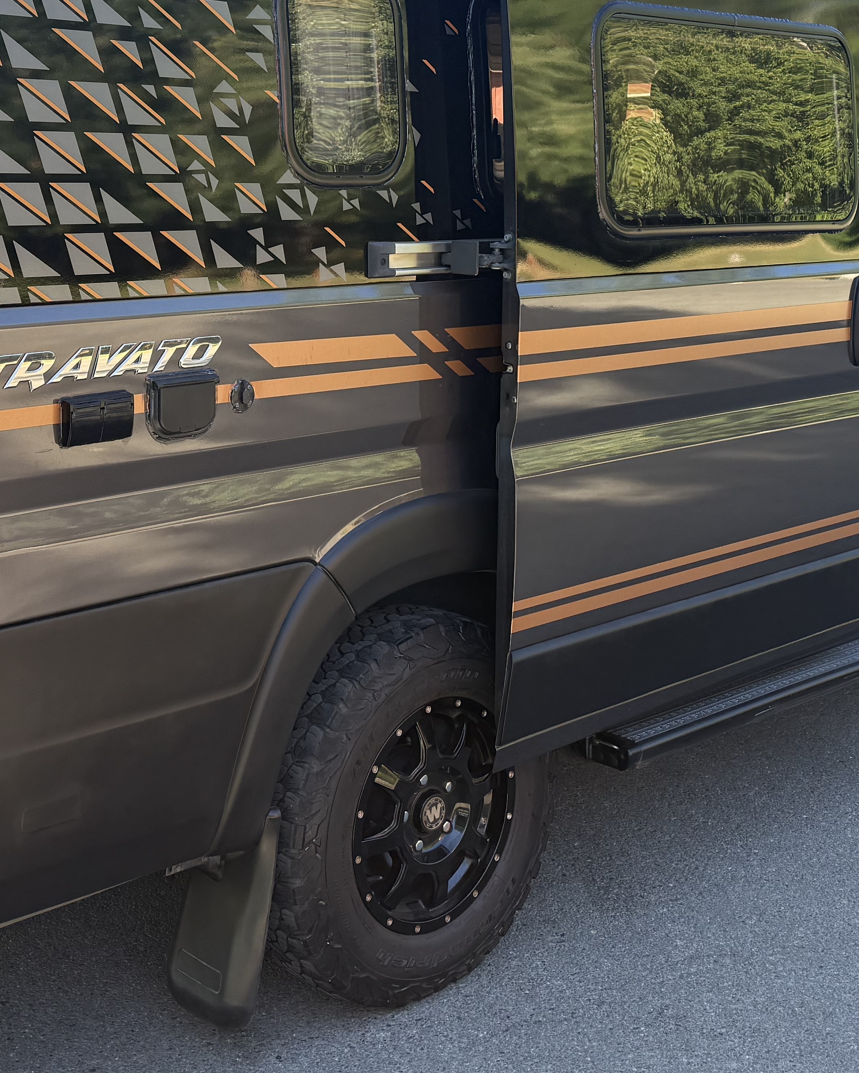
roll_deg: +0.2
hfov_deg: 30.2
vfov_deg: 36.4
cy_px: 255
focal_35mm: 50
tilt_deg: -3.4
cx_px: 363
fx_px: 1589
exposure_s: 1/501
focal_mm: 6.76
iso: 100
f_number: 1.78
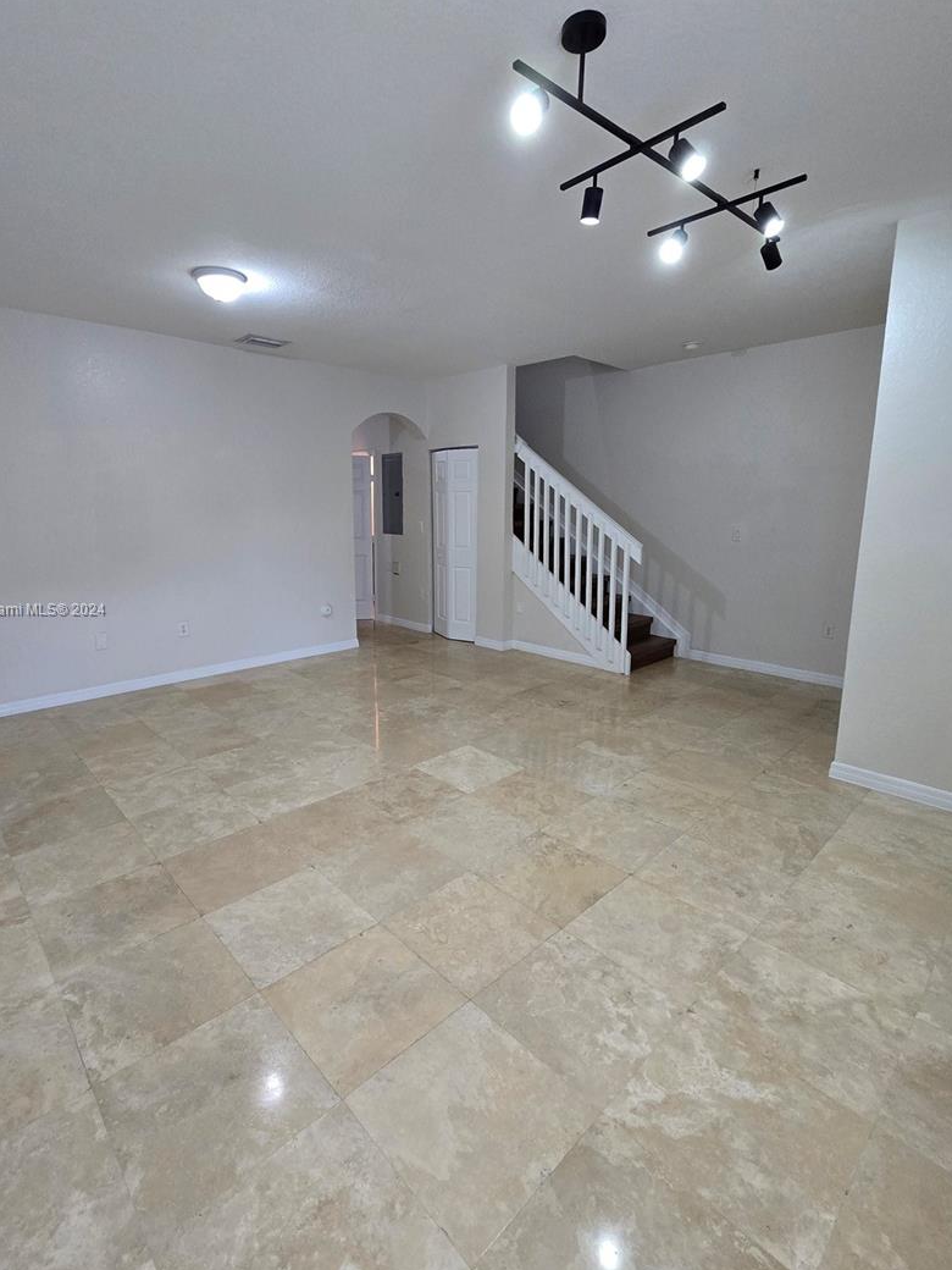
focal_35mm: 15
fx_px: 550
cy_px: 611
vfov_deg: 98.1
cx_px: 431
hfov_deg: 81.5
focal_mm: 2.2
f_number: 2.2
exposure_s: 1/60
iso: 250
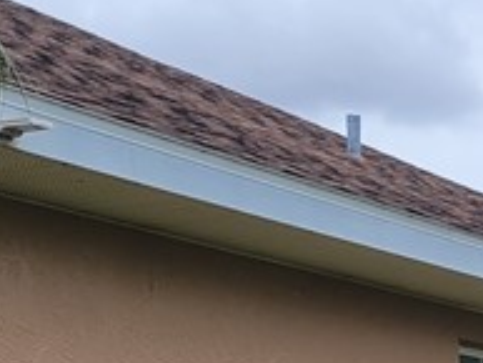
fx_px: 1927
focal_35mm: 138
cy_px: 656
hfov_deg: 13.5
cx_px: 713
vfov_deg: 10.2
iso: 40
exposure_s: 1/1376
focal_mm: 5.4
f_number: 1.8
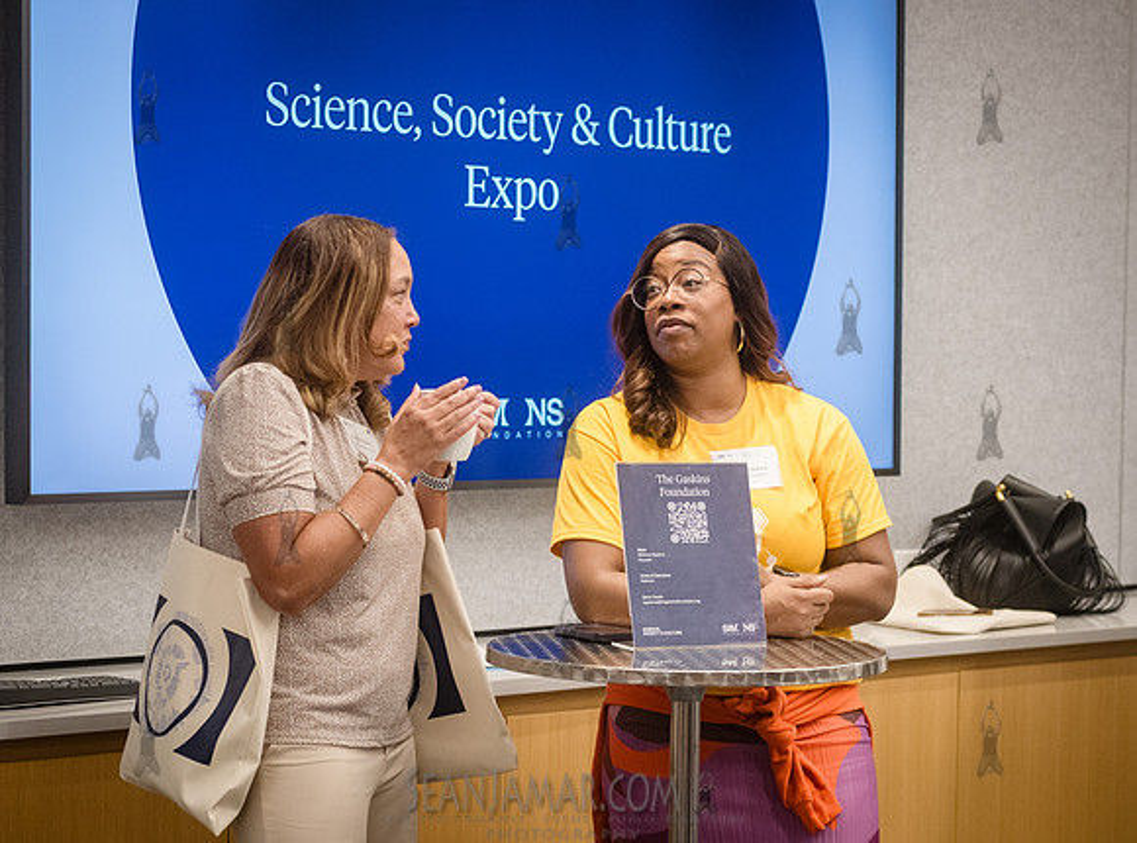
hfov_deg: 20.3
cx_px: 704
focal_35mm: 97
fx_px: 3177
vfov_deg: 15.1
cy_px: 470
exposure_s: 1/320
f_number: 4.5
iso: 3200
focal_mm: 80
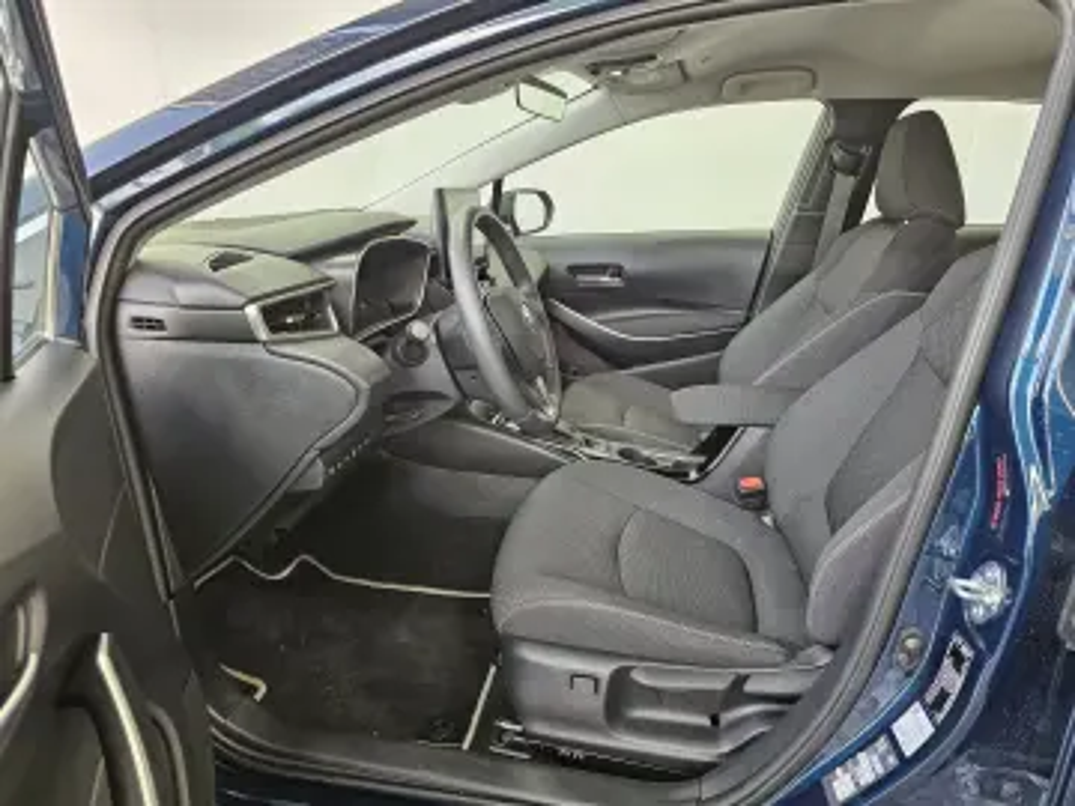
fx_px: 714
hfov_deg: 73.9
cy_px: 403
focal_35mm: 23
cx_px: 538
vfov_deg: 58.9
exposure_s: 1/142
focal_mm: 6.3
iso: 200
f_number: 1.7
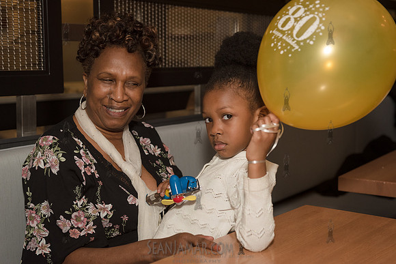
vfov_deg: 24.2
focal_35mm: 56
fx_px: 616
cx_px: 198
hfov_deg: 35.6
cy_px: 132
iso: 1250
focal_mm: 56
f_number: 4.5
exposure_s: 1/320
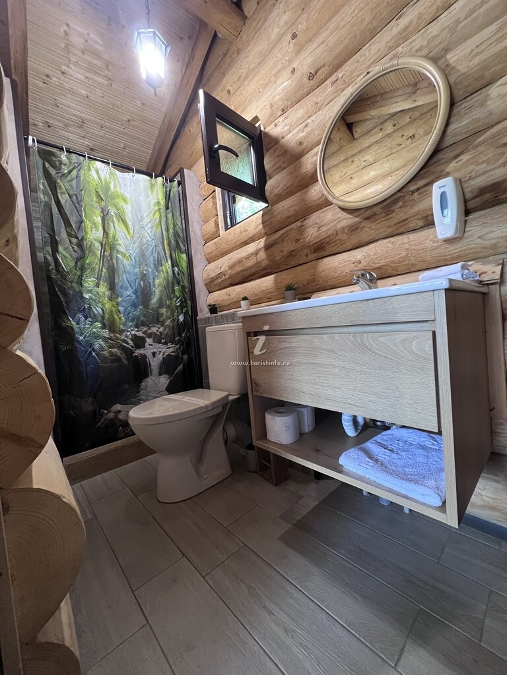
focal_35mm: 13
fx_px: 254
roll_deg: +5.3
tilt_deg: -2.2
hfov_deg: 89.9
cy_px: 338
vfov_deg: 106.2
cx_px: 254
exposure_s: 1/60
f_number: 1.8
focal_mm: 1.57
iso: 640
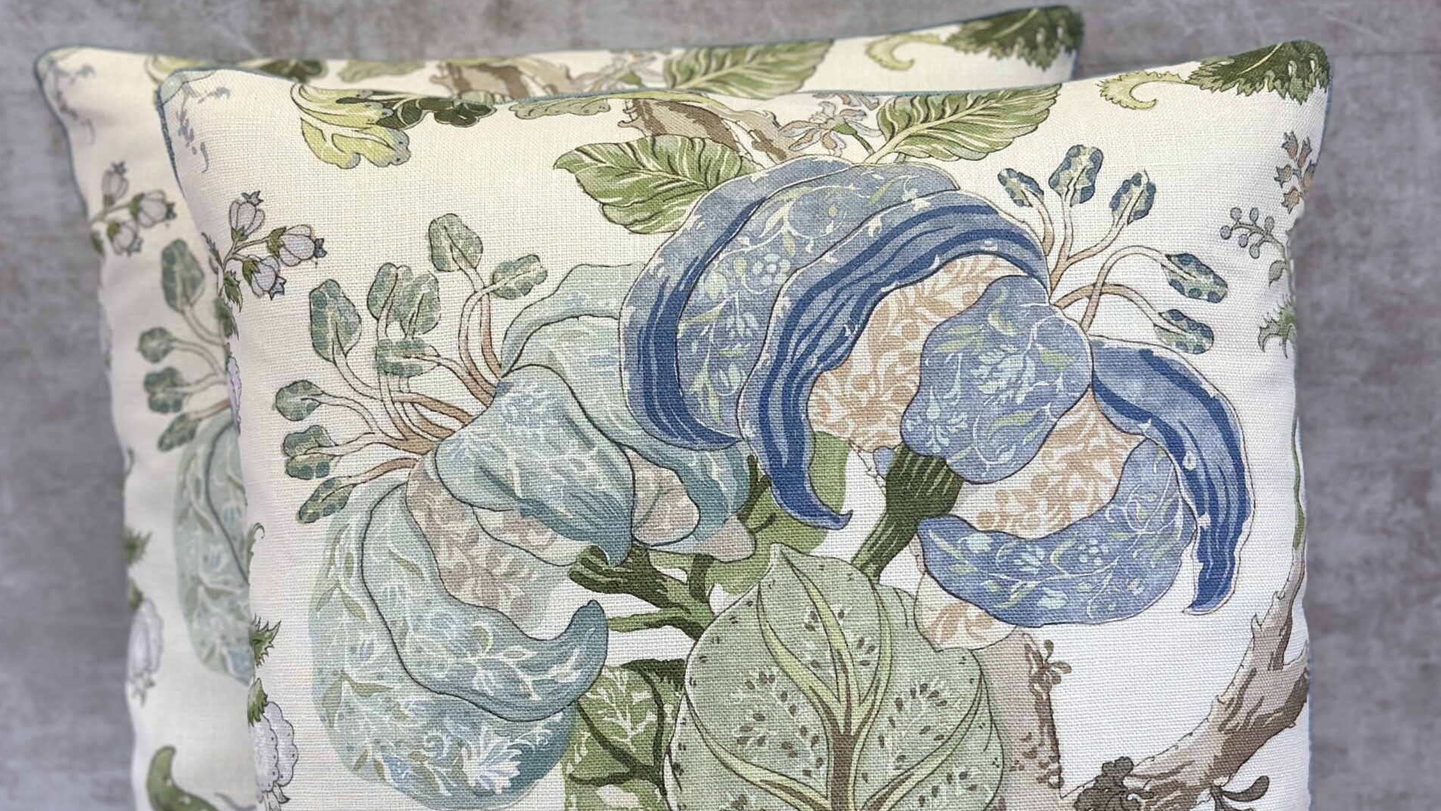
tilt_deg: -16.0
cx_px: 718
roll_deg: +2.2
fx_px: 2675
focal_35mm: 70
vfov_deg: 17.2
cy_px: 571
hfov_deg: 30.1
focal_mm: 6.86
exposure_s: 1/220
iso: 80
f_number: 1.78
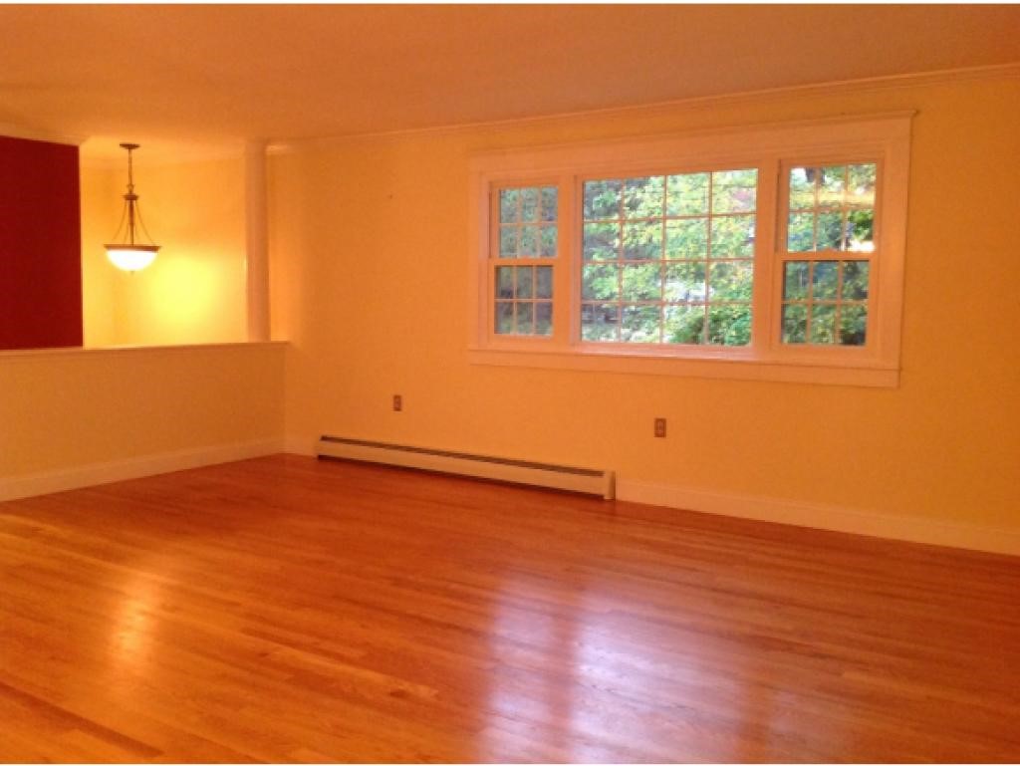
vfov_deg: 40.7
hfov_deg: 52.6
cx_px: 510
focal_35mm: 35
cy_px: 383
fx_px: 1032
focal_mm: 4.28
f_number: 2.4
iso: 320
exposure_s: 1/15
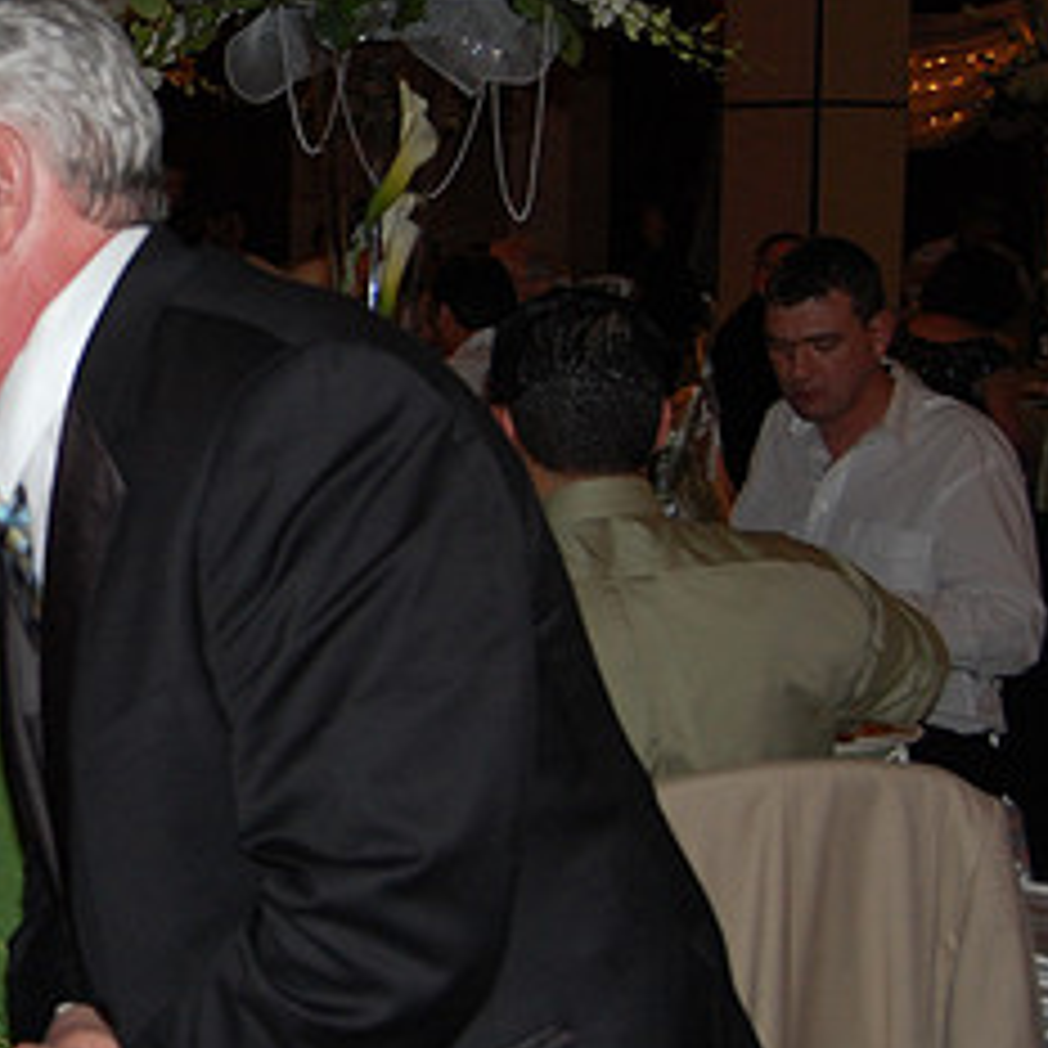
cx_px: -220
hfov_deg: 21.1
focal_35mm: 76
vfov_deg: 22.7
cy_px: 450
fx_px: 2603
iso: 400
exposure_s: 1/60
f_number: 4
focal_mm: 24
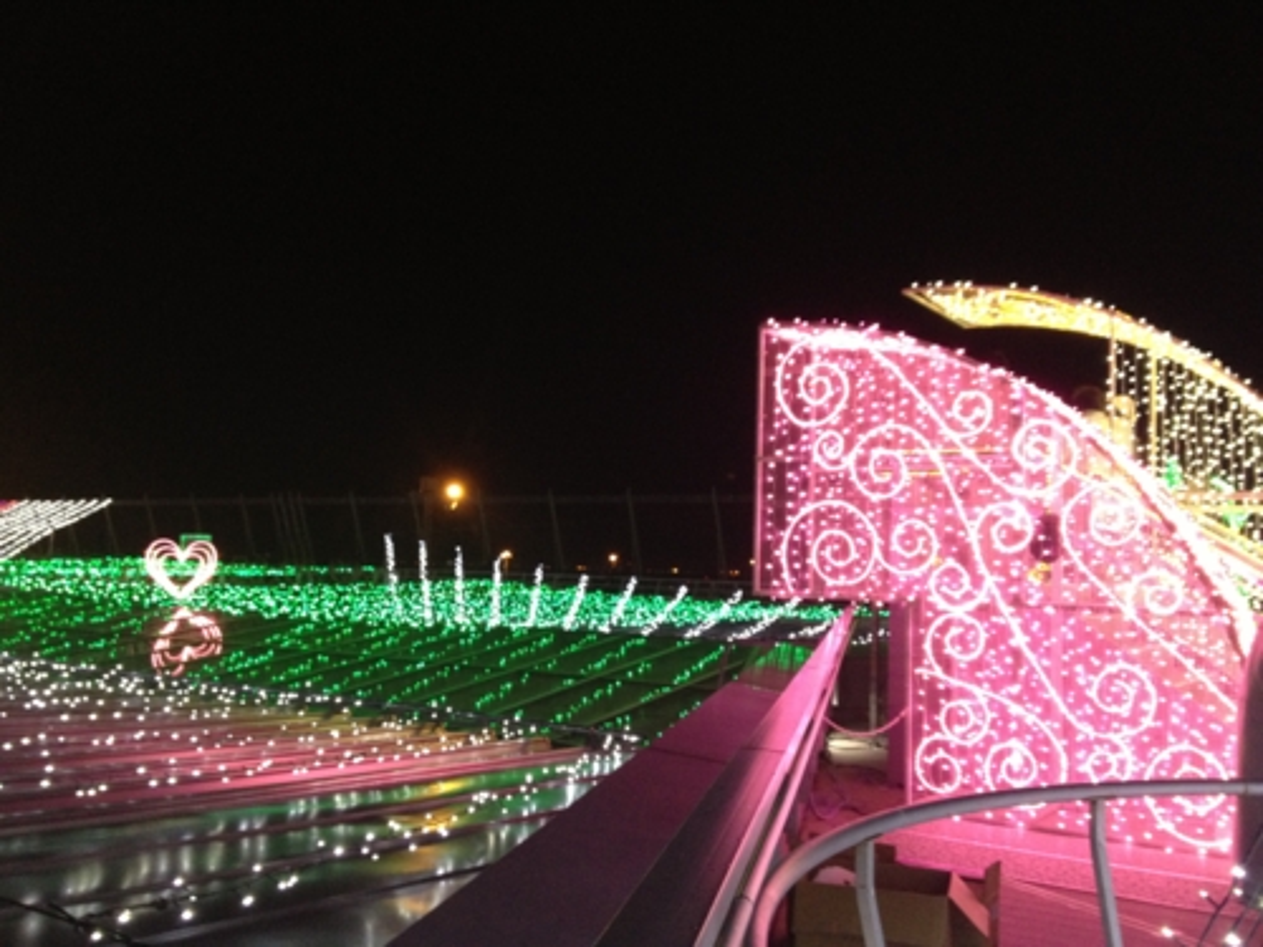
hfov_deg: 52.6
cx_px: 632
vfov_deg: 40.7
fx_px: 1277
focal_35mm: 35
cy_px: 474
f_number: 2.4
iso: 250
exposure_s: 1/20
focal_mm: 4.28
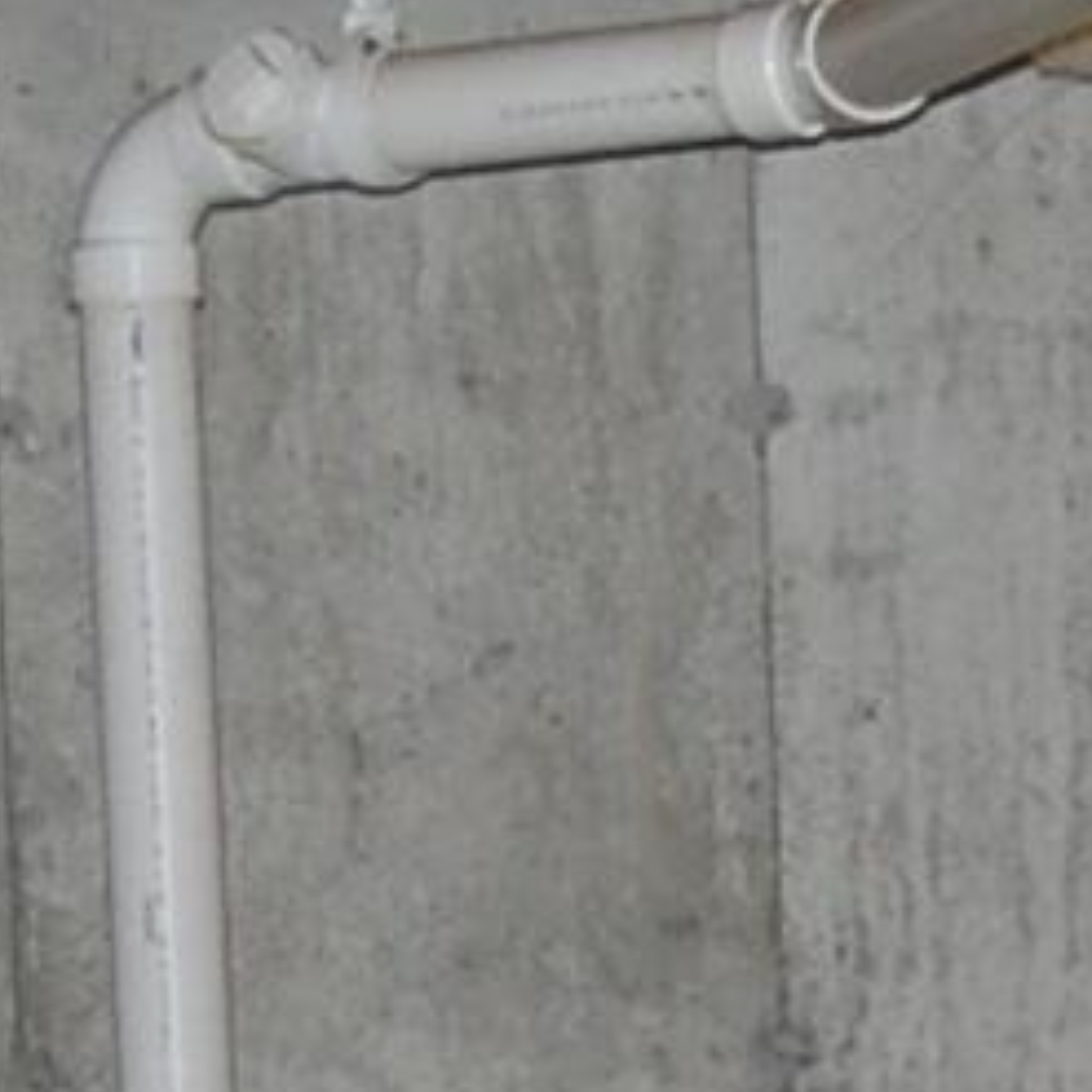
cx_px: 1561
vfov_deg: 4.8
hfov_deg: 4.8
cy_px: 1954
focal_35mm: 361
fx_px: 12880
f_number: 4.5
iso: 720
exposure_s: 1/60
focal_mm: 31
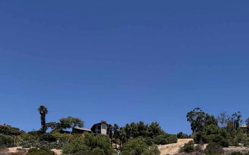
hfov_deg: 48.3
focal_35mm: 37
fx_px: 251
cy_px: 203
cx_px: 214
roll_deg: +0.1
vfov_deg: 28.2
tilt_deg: -0.1
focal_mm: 2.22
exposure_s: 1/1087
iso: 20
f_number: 2.2
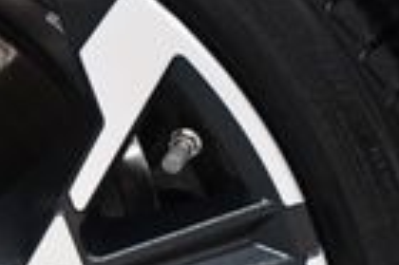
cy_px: 345
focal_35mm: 357
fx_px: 3952
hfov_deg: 5.7
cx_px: -370
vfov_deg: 3.8
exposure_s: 1/60
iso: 3200
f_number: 4.8
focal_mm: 52
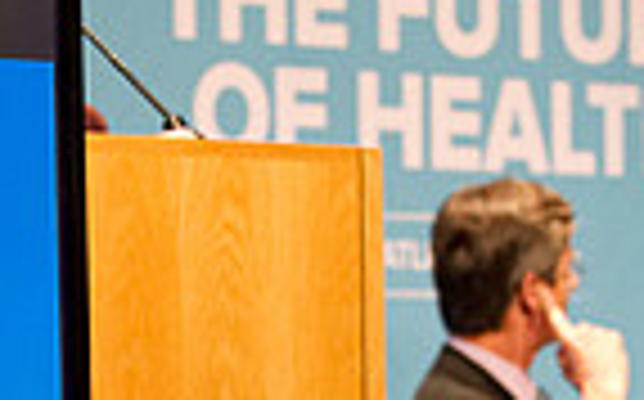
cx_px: 135
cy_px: 413
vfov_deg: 4.5
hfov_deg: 7.3
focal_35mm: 289
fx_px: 5066
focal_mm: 70
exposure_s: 1/200
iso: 2500
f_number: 3.2
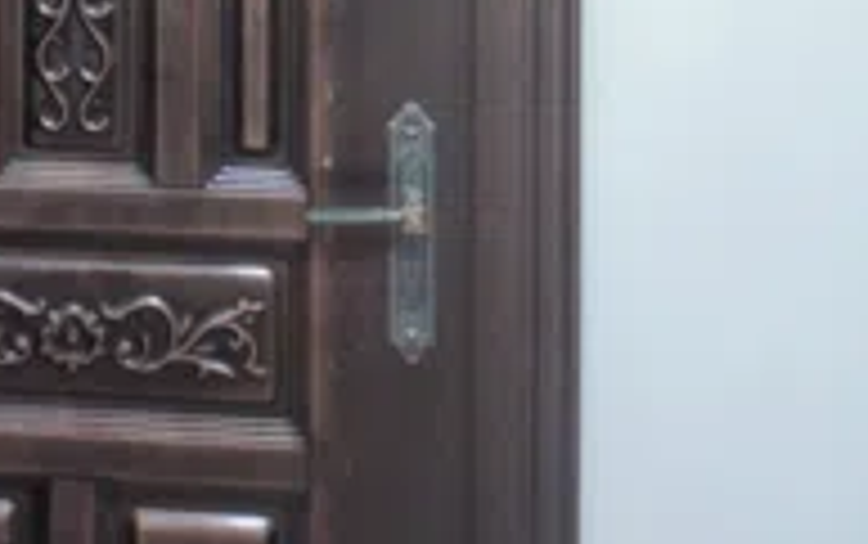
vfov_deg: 20.2
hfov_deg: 36.2
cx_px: 247
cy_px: -276
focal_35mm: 55
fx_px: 1302
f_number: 1.79
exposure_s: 1/33
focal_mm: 4.7
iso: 618
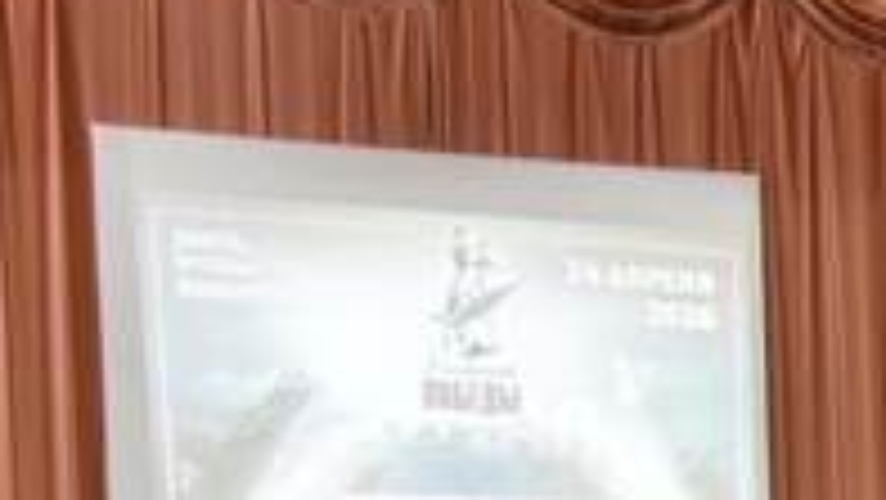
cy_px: 1063
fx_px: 2820
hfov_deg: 15.3
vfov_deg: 9.4
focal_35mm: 120
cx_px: 1603
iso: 2000
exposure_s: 1/60
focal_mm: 30
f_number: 4
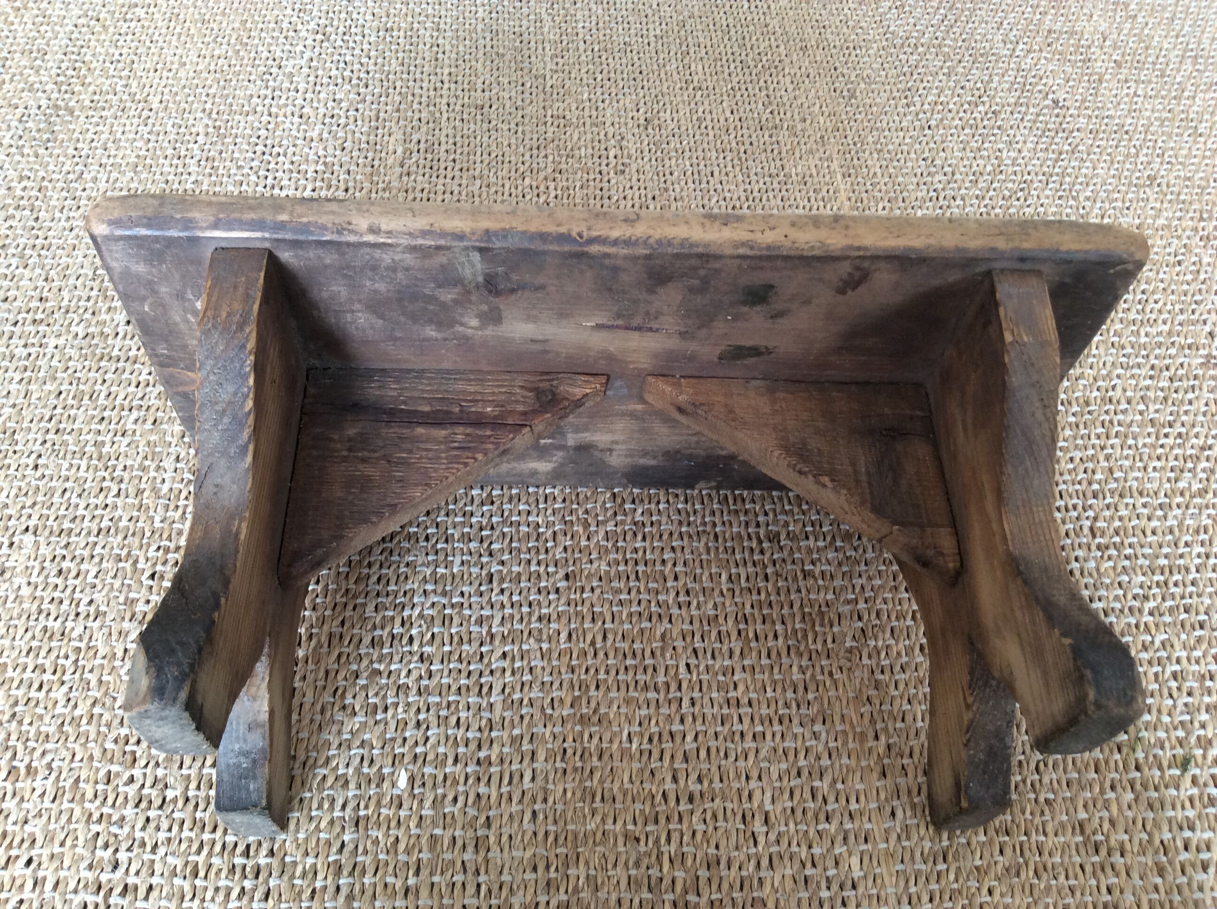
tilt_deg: -54.6
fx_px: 1123
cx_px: 608
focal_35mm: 32
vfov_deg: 44.1
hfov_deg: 56.9
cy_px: 454
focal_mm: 3.3
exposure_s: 1/25
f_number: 2.4
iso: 64
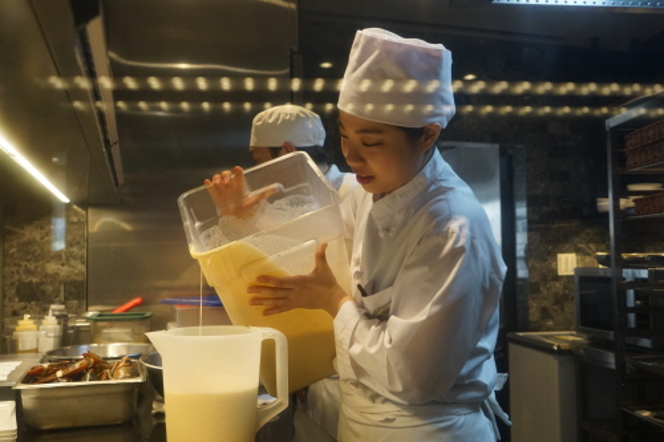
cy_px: 221
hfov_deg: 55.8
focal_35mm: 34
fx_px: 627
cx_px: 332
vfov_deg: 38.9
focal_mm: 34
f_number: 4.5
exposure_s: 1/60
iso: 1250
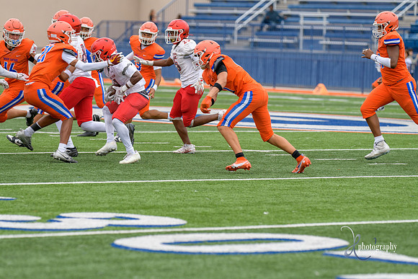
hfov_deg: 9.8
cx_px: 209
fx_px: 2439
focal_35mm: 210
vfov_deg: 6.5
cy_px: 140
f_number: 3.5
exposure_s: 1/800
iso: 360
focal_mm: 210
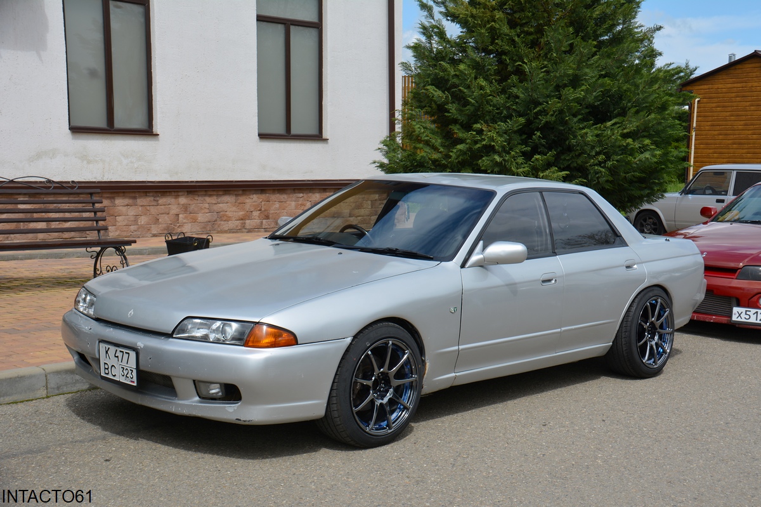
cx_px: 380
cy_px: 254
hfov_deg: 41.1
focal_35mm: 48
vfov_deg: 28.1
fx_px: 1014
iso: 100
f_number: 8
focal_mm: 32
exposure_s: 1/250
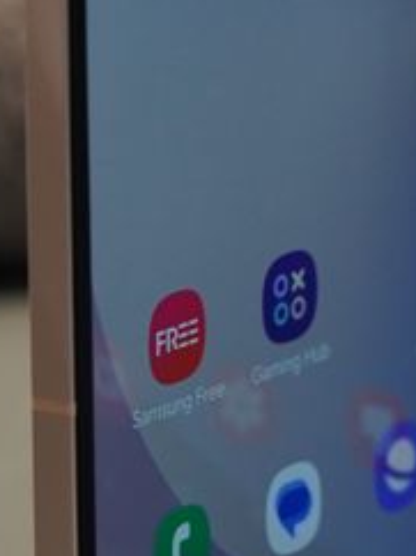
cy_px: -95
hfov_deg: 3.2
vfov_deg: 4.3
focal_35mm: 458
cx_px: 1108
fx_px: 7352
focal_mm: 90
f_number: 4
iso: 1250
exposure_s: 1/160
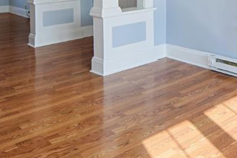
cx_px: 187
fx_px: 329
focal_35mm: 50
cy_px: -35
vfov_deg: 24.3
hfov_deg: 38.3
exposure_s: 1/160
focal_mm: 13
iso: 320
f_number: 5.6
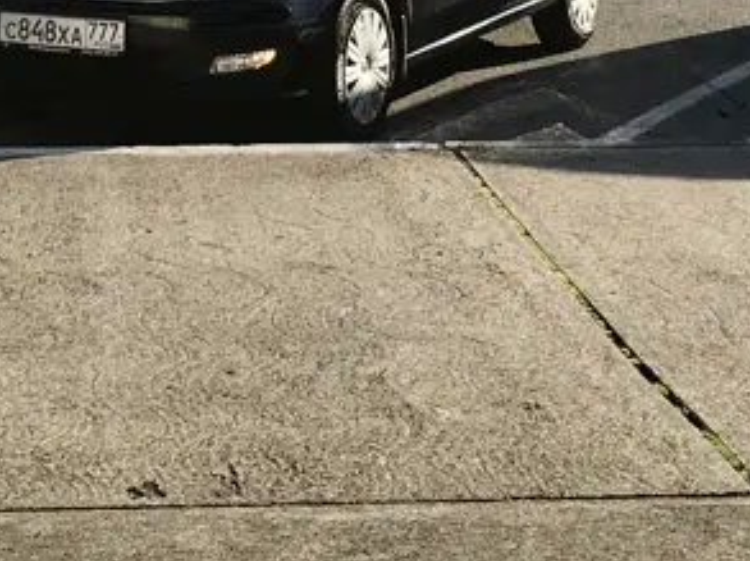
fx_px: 2121
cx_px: 230
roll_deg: -0.2
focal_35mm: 98
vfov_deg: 13.8
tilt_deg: +0.2
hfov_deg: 20.0
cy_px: -371
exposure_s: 1/2283
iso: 20
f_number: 1.8
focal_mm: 3.99
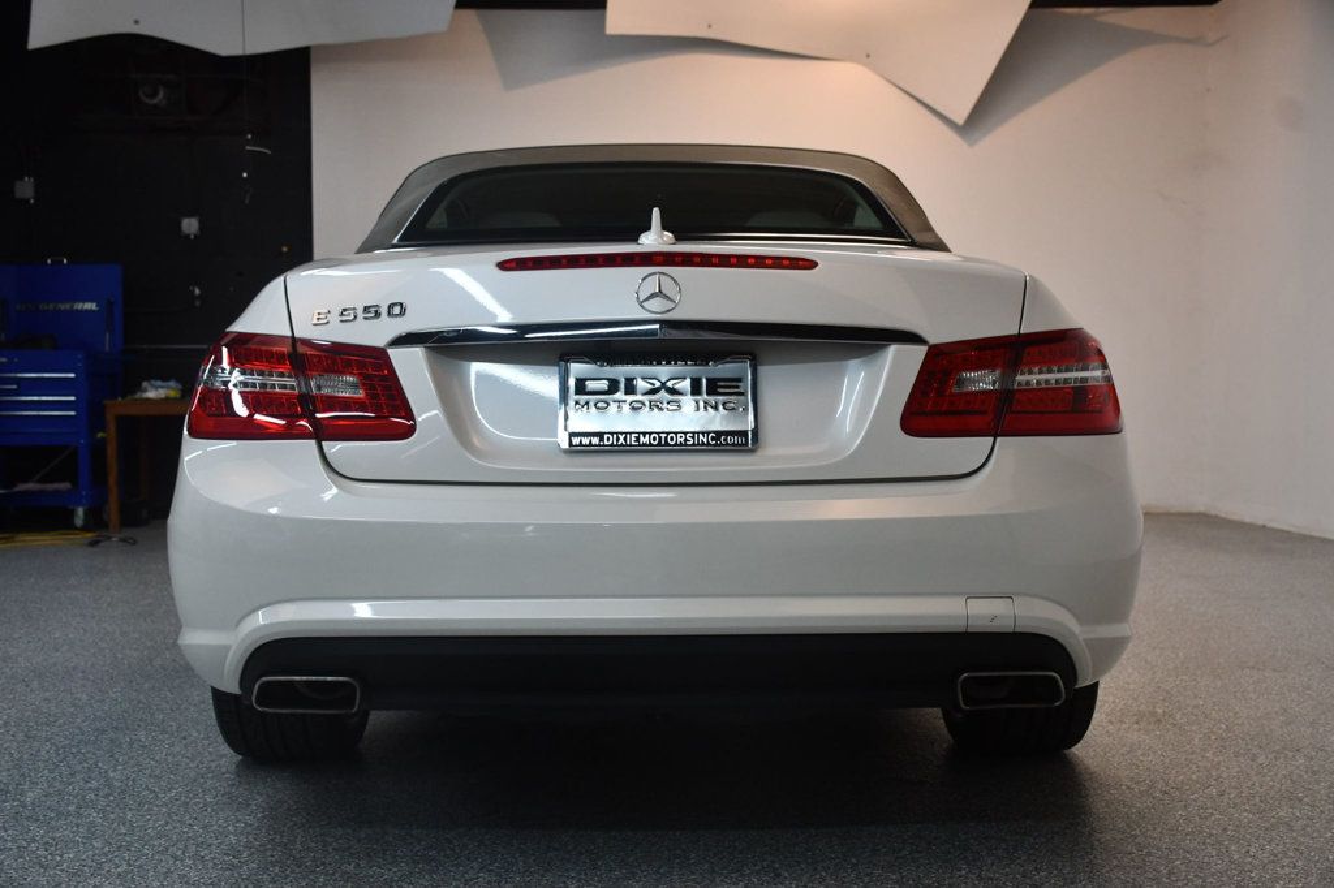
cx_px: 667
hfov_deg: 43.6
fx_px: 1667
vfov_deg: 29.8
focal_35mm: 45
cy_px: 444
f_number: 4
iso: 900
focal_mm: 30
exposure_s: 1/125
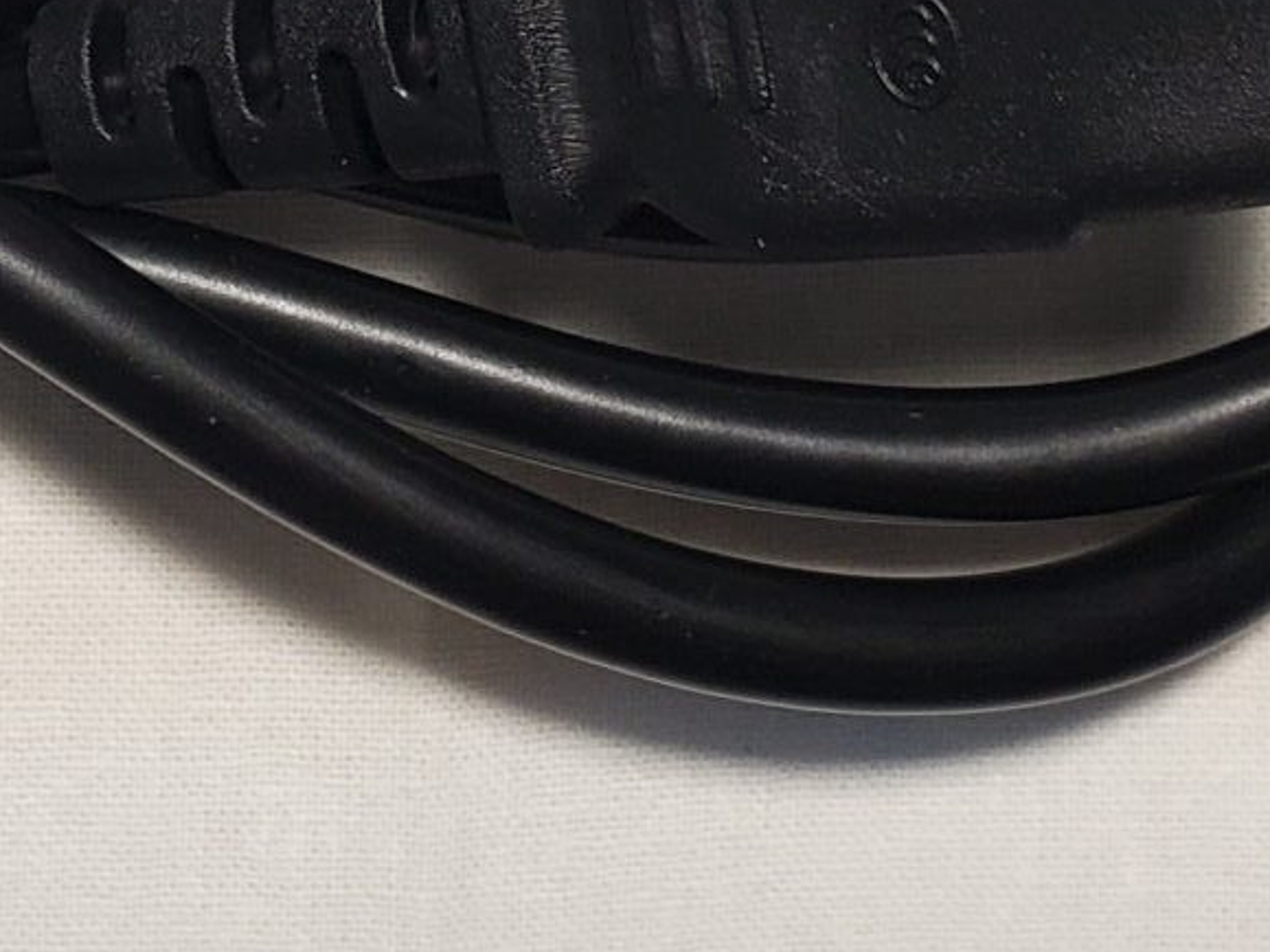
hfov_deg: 16.9
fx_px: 4218
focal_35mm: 115
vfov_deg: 12.6
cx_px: 99
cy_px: -204
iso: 125
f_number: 2.4
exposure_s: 1/120
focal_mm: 4.3
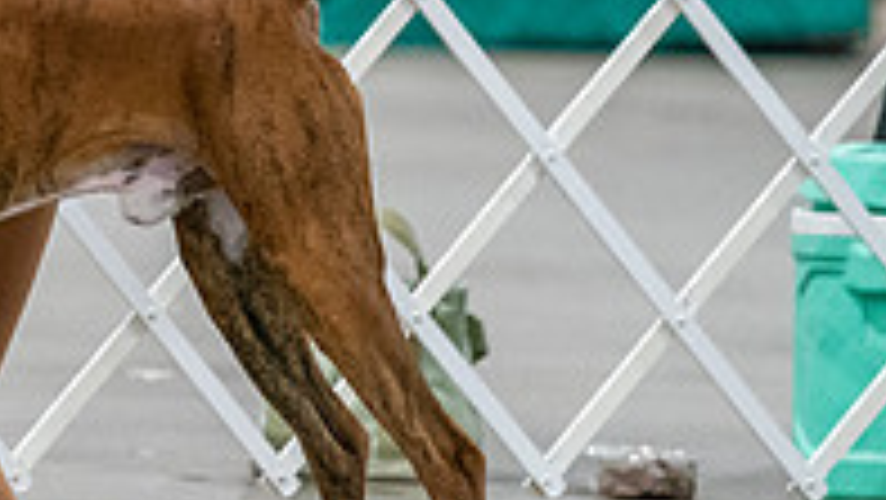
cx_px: -250
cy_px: -257
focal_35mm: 719
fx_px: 16898
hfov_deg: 3.0
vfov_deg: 1.7
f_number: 3.5
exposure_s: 1/250
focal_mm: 200
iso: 6400
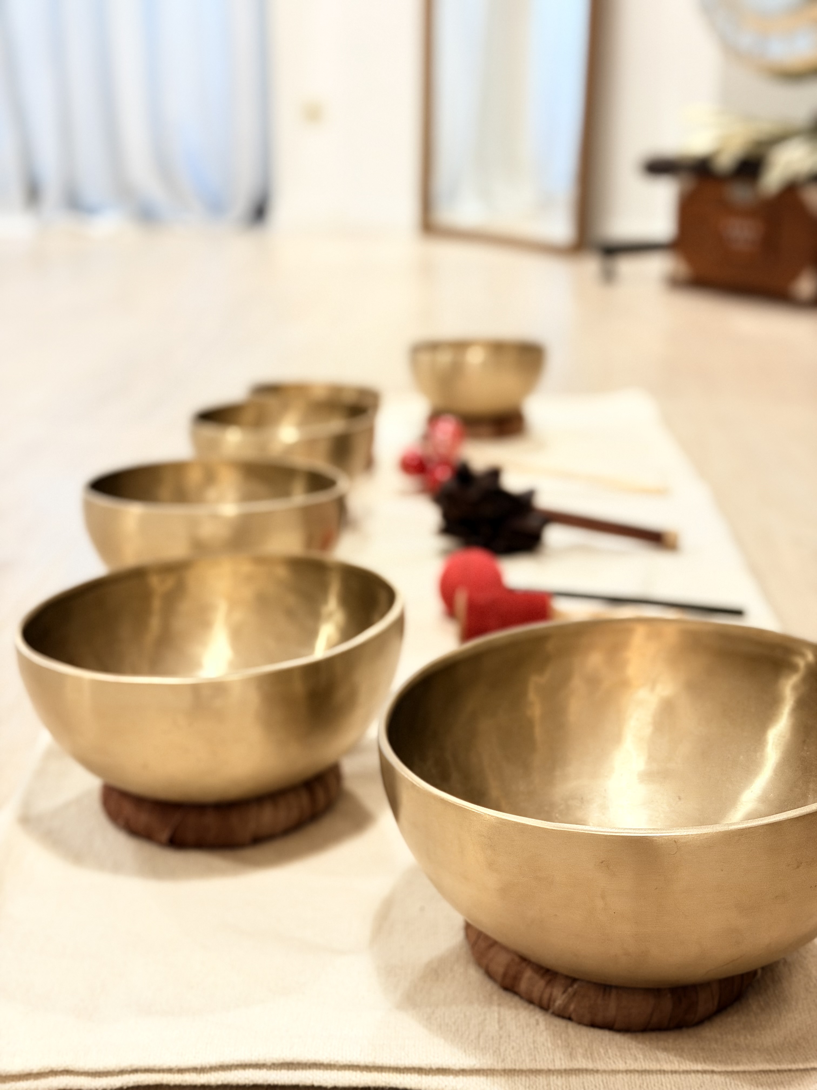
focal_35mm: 48
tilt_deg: -17.2
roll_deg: +0.0
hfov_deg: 30.3
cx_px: 408
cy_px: 545
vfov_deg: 39.7
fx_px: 1511
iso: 500
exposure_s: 1/25
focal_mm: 6.76
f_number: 1.78
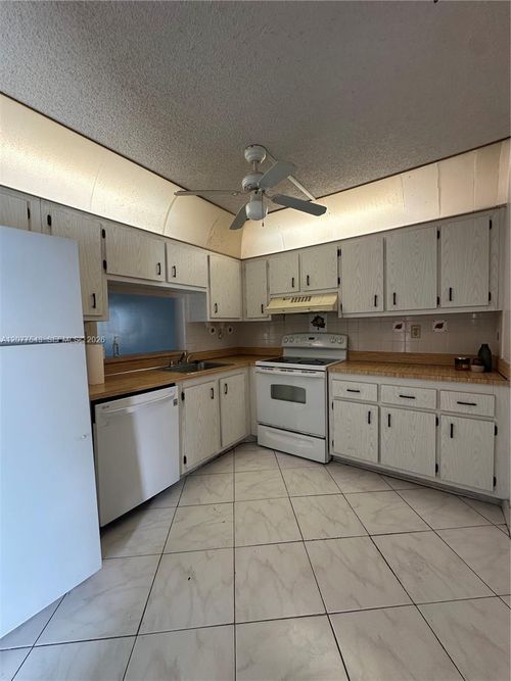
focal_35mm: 14
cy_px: 340
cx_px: 256
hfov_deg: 85.7
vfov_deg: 102.1
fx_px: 276
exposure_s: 1/120
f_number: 2.2
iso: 200
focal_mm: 2.22
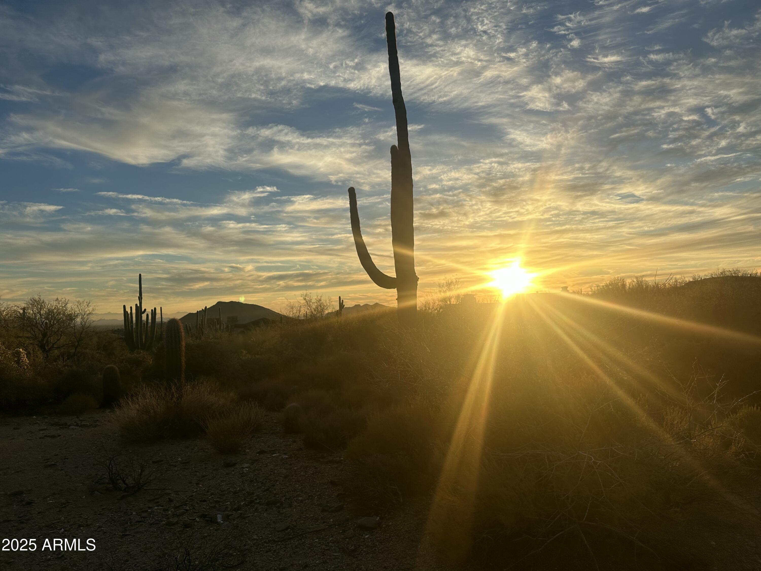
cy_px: 286
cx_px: 380
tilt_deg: +1.3
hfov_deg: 71.6
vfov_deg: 56.8
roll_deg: +0.5
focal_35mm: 24
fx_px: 528
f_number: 1.78
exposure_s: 1/5525
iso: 80
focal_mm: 6.86
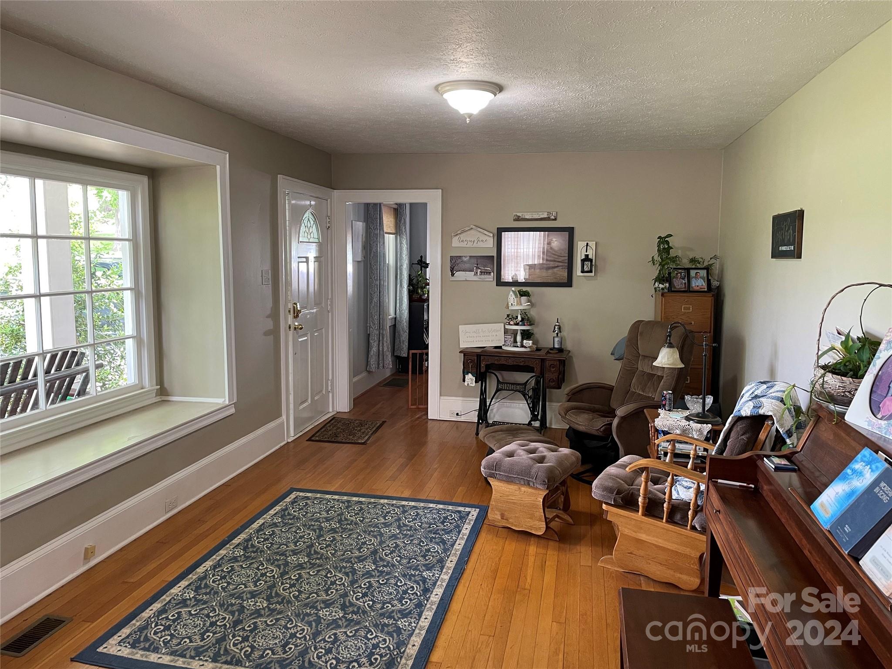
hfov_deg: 67.3
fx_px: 670
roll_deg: -0.6
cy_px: 334
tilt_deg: -5.5
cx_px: 446
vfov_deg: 53.1
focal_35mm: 26
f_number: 1.6
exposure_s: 1/60
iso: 125
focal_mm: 4.2
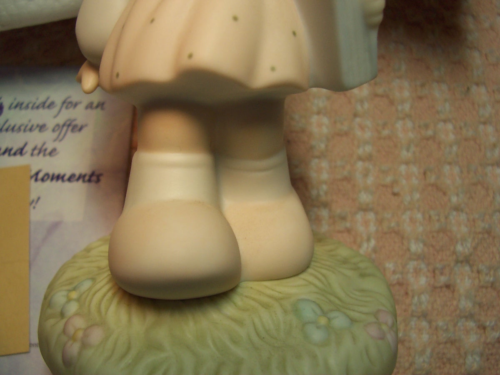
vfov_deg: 38.7
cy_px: 188
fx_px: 534
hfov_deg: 50.1
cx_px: 250
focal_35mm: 37
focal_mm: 5.6
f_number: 2.8
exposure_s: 1/90
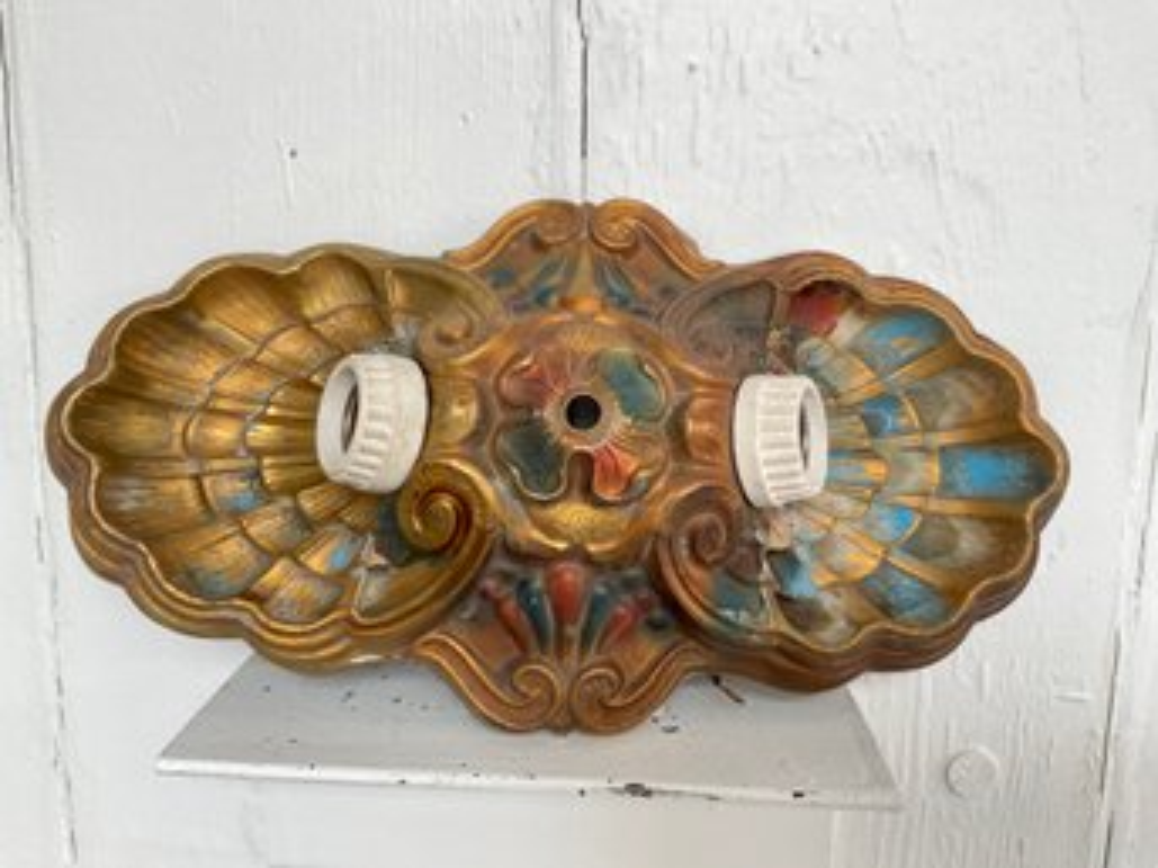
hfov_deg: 61.7
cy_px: 434
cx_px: 579
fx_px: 970
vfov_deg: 48.2
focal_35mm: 29
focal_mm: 3
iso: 80
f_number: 1.8
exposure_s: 1/60
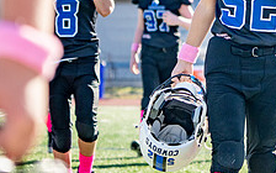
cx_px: 282
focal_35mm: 309
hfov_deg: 6.8
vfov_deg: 4.2
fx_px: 2324
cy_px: 4
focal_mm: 100
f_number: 4.5
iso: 320
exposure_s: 1/1600
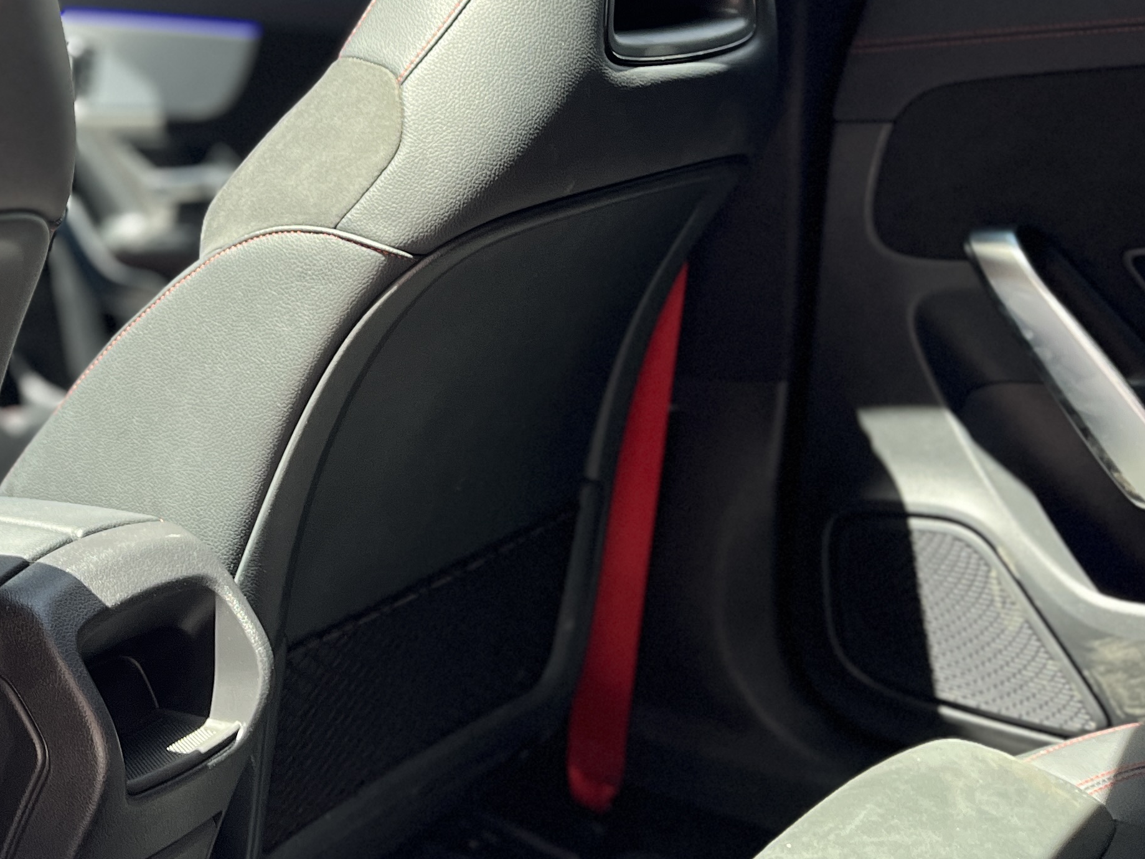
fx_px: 1885
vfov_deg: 24.7
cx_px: 32
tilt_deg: -4.7
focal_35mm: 57
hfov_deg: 31.5
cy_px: 37
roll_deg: +0.3
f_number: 1.6
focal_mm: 5.1
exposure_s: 1/106
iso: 125
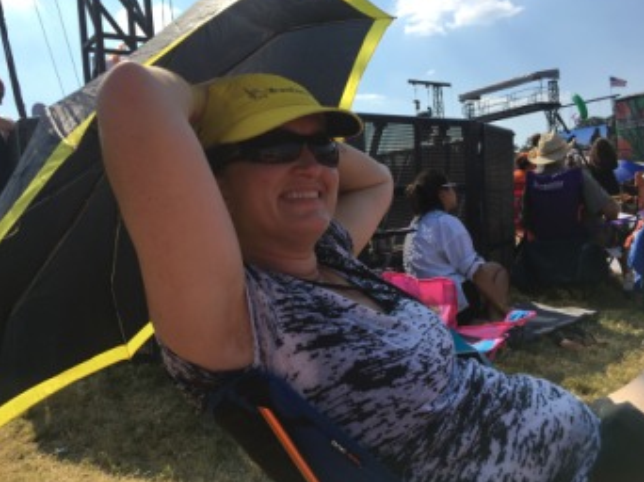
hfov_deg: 58.4
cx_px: 313
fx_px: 576
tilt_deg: -0.8
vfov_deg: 45.4
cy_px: 230
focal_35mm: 31
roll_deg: +4.5
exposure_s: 1/1748
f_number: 2.2
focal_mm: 4.15
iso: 25
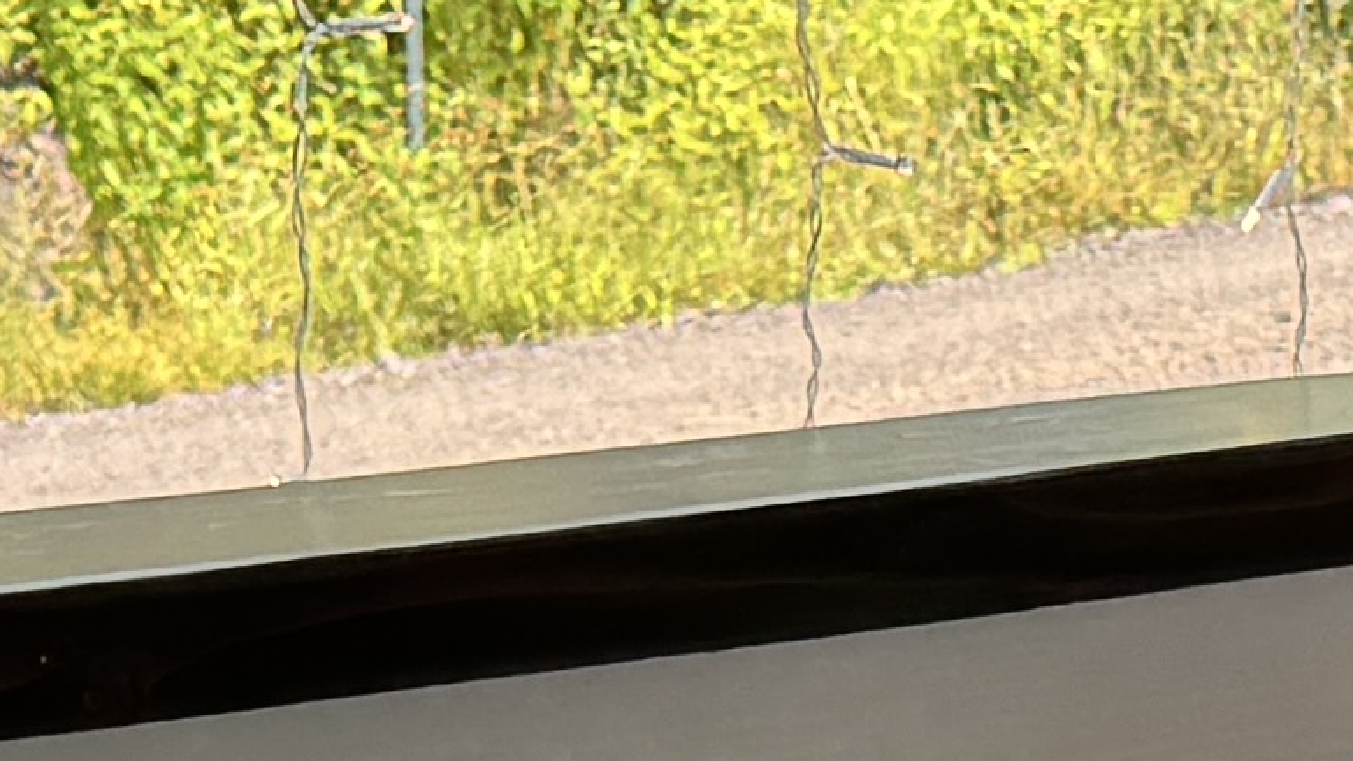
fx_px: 6959
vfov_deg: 5.6
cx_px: 1472
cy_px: 2731
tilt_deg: -26.8
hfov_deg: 11.0
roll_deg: -0.2
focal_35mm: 194
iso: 80
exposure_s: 1/488
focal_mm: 6.76
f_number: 1.78
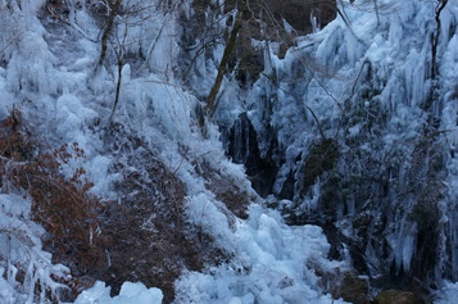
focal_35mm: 40
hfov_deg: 48.1
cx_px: 187
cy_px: 128
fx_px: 510
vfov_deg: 33.1
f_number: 4
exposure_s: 1/60
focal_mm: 19.9
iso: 125
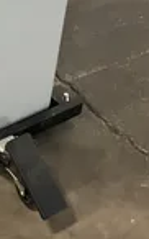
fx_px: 547
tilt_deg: -41.4
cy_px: 54
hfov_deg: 14.3
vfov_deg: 24.3
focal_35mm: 84
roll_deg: +0.9
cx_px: -85
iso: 320
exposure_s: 1/31
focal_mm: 3
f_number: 1.8
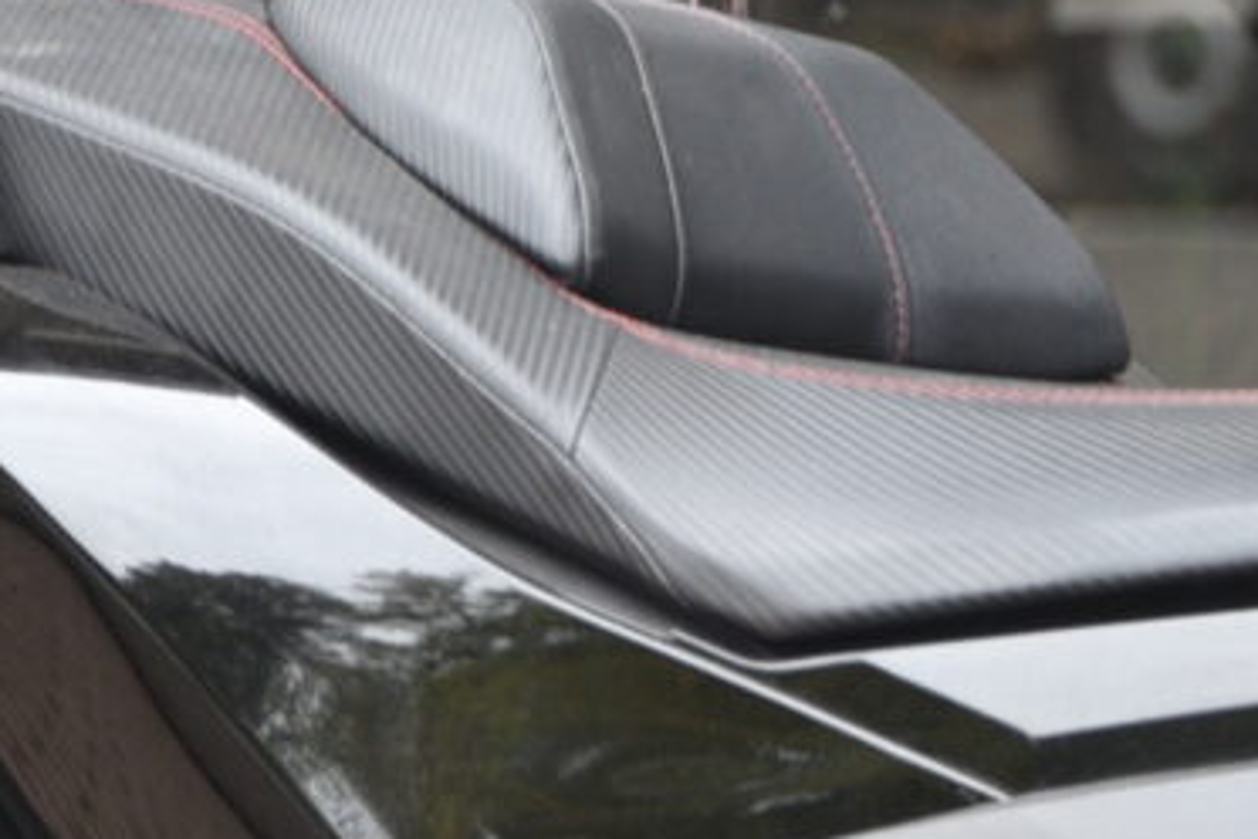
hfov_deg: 4.8
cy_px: 790
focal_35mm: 427
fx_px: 14920
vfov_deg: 3.2
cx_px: 2316
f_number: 2.8
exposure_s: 1/25
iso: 100
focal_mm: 62
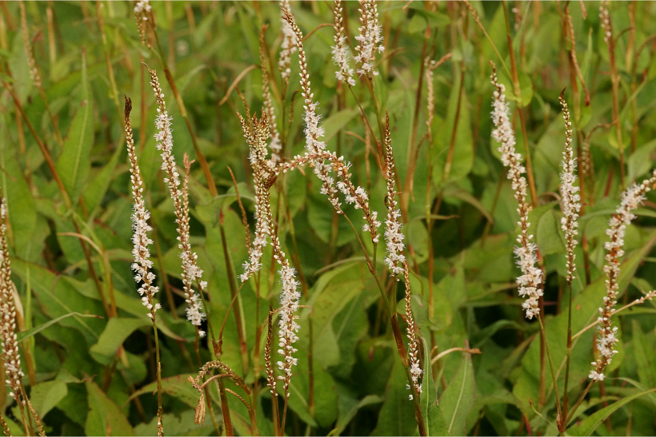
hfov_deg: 13.7
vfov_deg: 9.1
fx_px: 2733
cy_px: 218
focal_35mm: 150
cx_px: 328
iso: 1000
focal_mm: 100
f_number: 11
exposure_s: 1/160
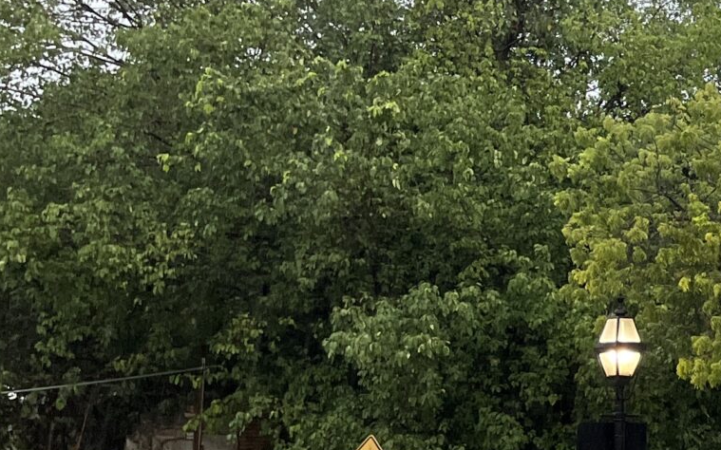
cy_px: 292
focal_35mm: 93
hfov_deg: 19.0
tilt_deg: +4.6
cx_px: 1152
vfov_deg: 14.0
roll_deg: -0.6
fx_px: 1827
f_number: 1.6
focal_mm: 5.1
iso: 125
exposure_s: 1/100
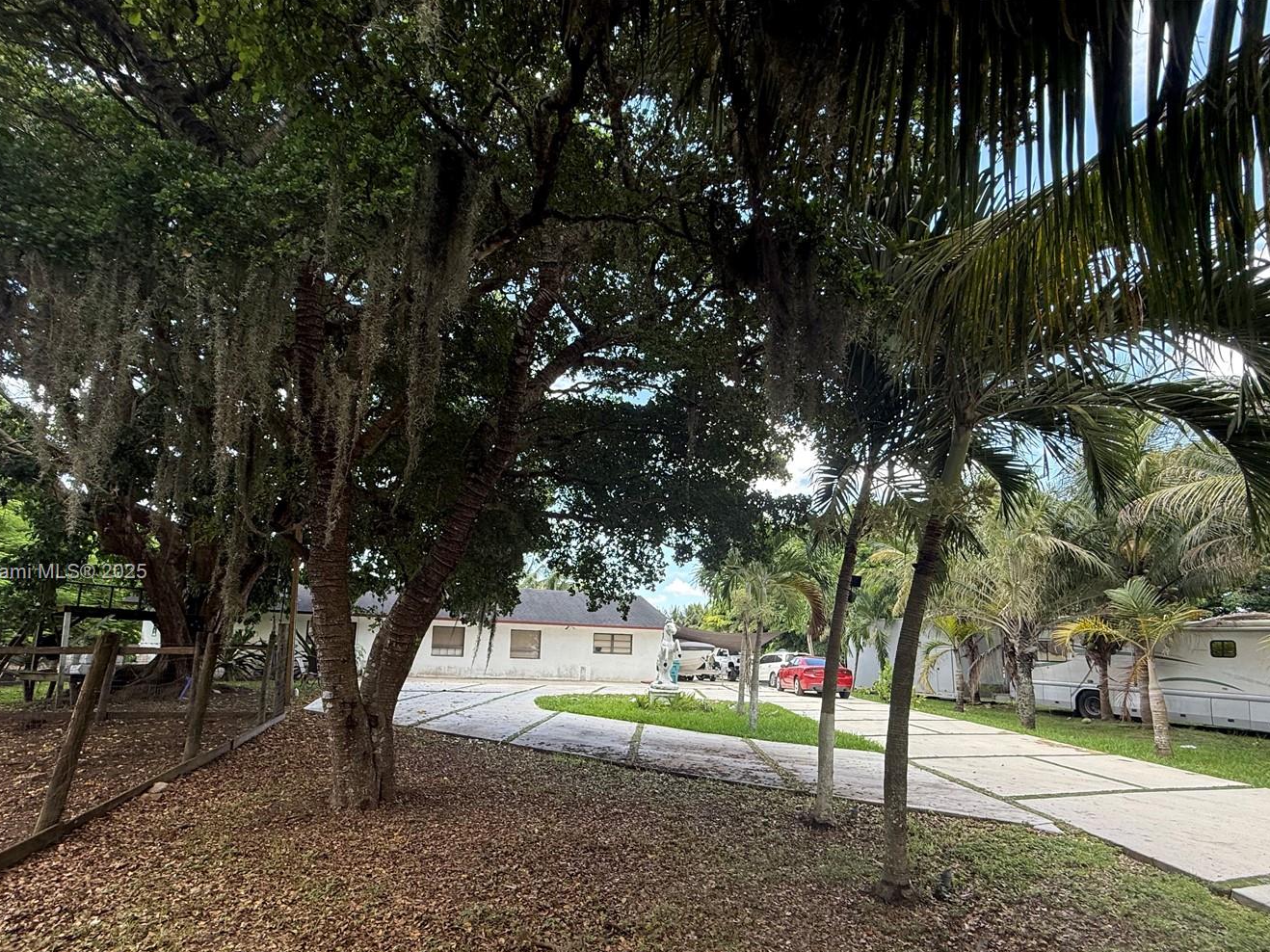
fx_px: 624
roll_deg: -3.9
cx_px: 610
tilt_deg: +9.1
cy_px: 573
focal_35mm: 17
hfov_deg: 91.0
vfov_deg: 73.9
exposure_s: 1/246
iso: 64
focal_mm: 2.22
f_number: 2.2
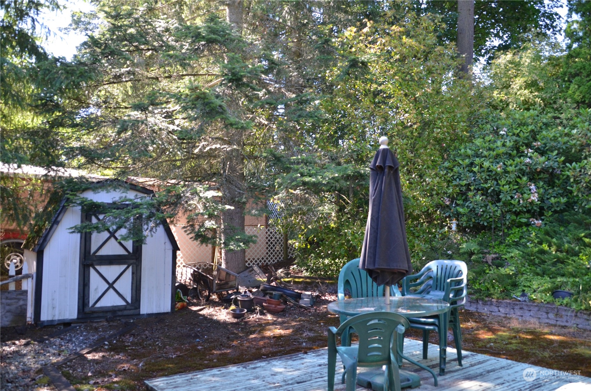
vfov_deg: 43.4
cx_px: 296
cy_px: 196
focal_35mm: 30
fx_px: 491
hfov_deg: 62.0
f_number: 3.5
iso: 800
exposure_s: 1/500
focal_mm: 20
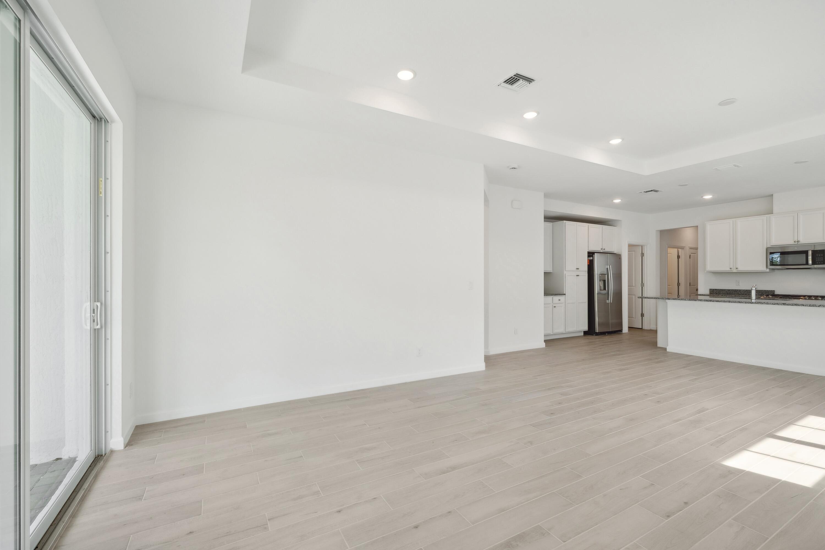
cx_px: 412
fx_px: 321
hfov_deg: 104.3
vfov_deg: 81.2
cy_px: 275
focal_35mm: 14
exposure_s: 1/30
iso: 250
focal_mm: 14
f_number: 8
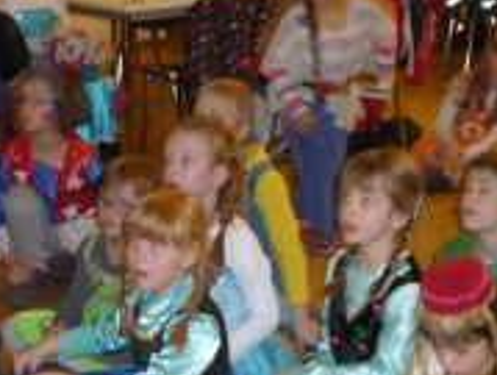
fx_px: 1539
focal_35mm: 107
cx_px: 303
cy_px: 169
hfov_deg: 18.3
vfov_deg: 13.9
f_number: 4.2
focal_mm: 8
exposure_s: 1/8
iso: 640
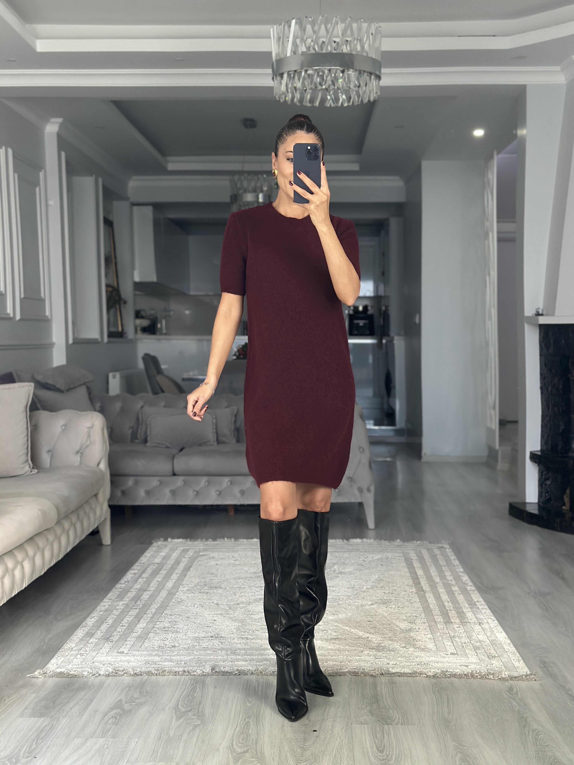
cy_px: 382
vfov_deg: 39.7
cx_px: 287
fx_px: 1061
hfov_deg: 30.3
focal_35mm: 48
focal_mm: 6.86
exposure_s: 1/60
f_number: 1.78
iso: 320
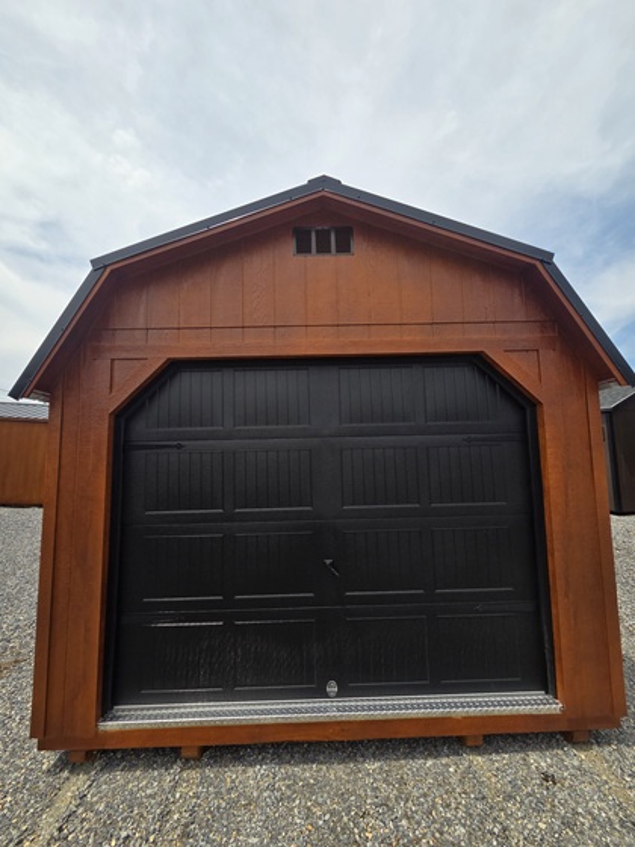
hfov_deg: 89.9
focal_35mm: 13
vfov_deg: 106.2
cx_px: 318
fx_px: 318
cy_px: 424
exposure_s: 1/2000
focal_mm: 2.2
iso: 50
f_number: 2.2
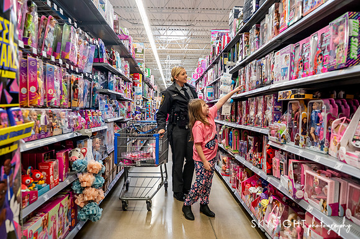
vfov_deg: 45.5
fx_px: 286
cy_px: 120
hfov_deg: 64.4
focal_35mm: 29
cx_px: 180
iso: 3200
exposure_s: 1/320
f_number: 3.5
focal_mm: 28
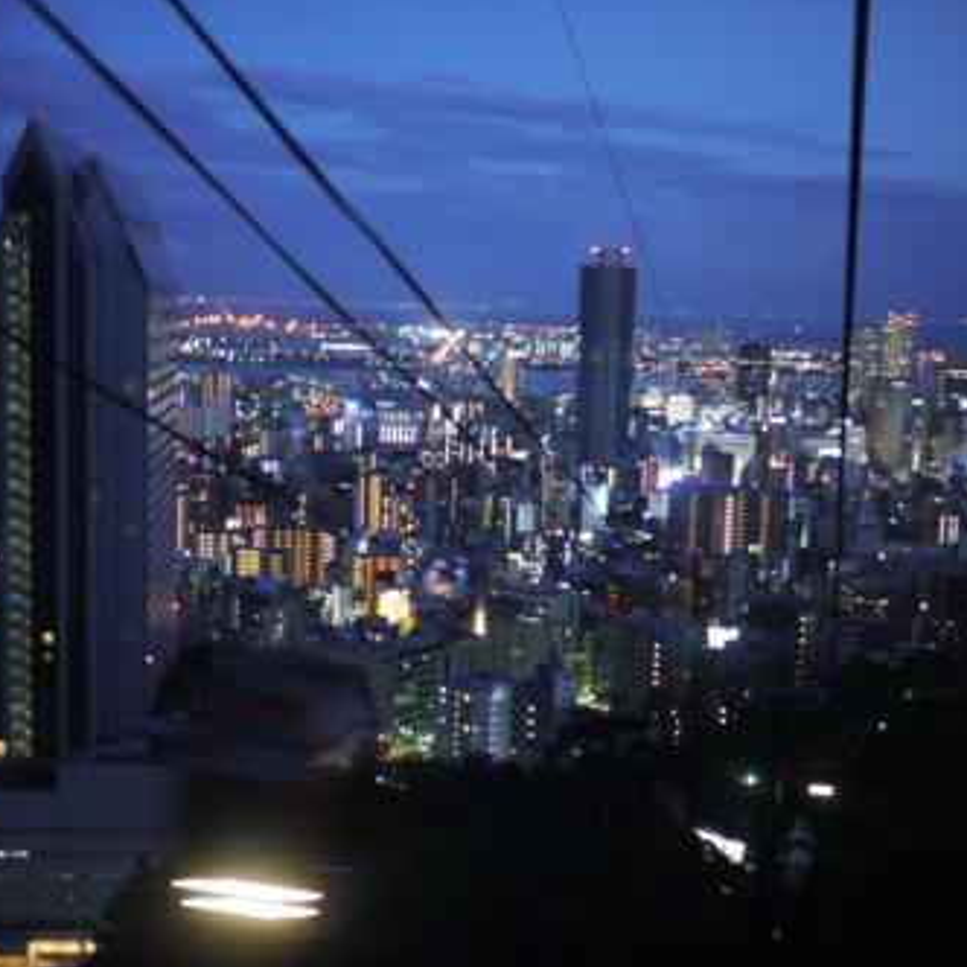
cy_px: 481
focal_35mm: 48
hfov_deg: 35.3
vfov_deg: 35.4
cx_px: 425
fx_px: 1517
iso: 400
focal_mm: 20
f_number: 1.7
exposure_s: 1/5
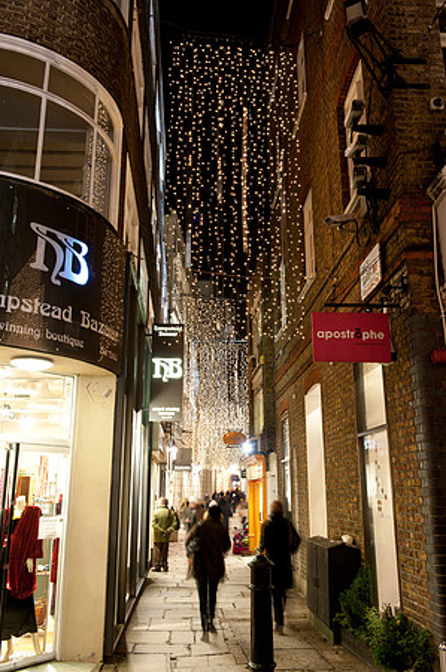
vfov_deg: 58.8
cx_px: 223
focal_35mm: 32
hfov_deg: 41.0
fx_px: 596
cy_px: 336
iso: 200
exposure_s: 1/1.25
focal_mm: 32
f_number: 5.6
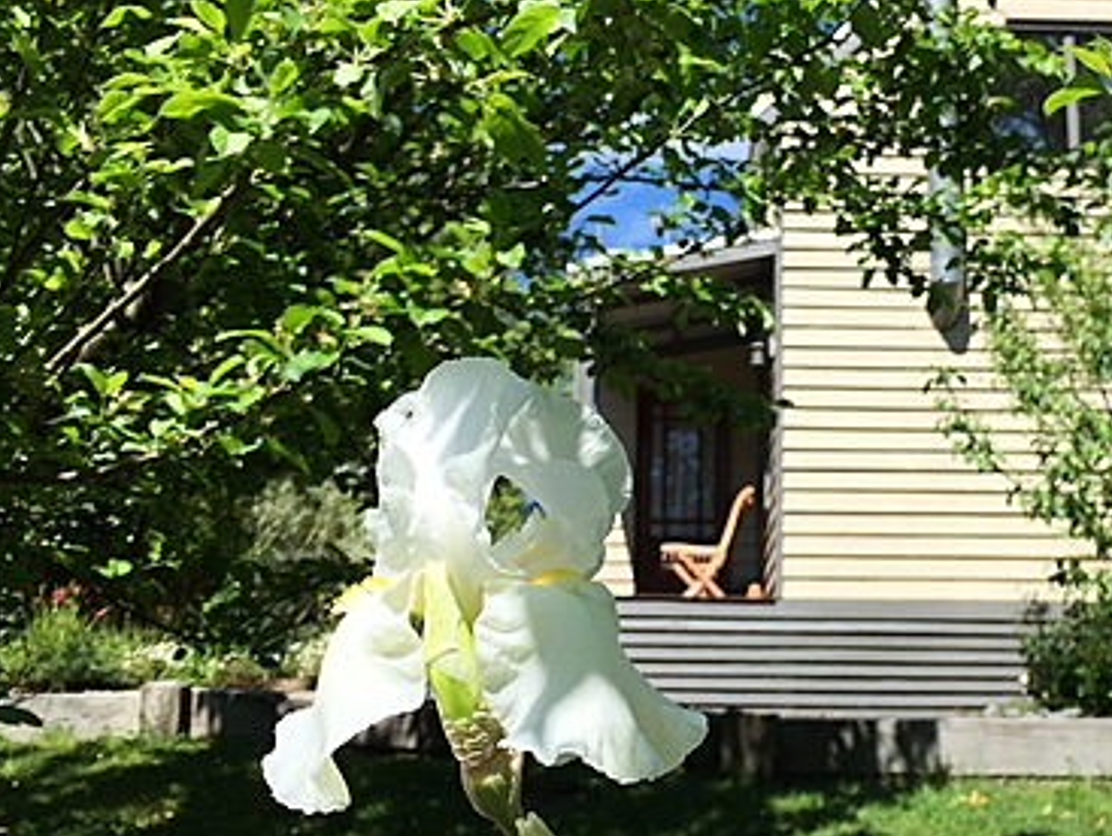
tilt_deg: +18.1
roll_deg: -1.7
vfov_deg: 29.7
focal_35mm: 49
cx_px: 754
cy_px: 335
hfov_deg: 38.4
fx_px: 1576
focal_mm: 4.15
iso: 32
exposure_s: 1/2326
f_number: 2.2
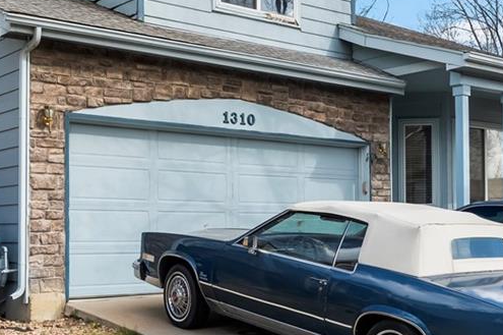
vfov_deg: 23.7
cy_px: 104
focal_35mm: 57
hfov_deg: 35.3
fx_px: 790
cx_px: 264
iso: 160
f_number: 8
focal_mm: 17.5
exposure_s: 1/60
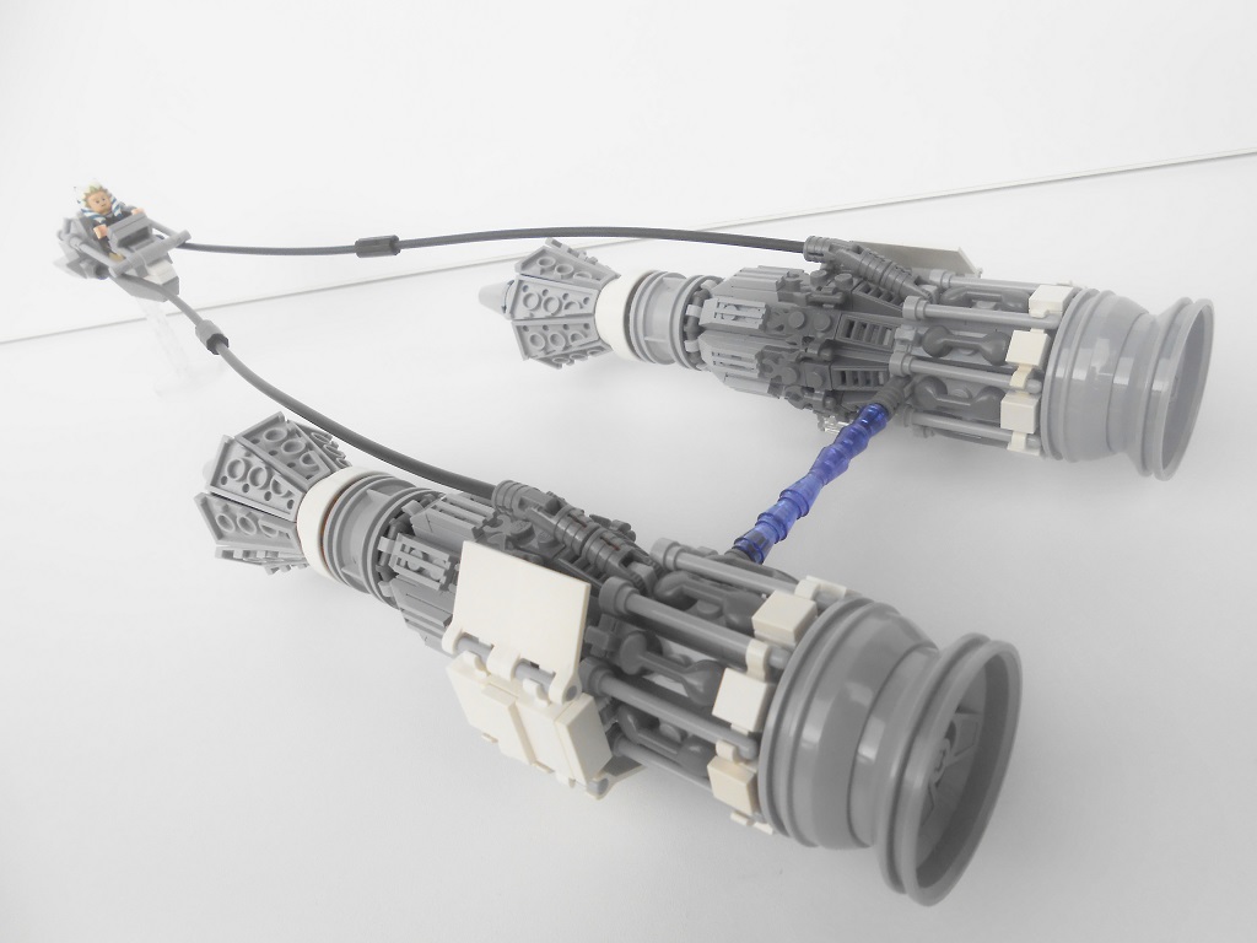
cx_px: 628
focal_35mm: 26
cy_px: 472
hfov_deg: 67.3
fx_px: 944
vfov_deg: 53.1
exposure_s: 1/640
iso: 80
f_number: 3.5
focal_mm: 4.6
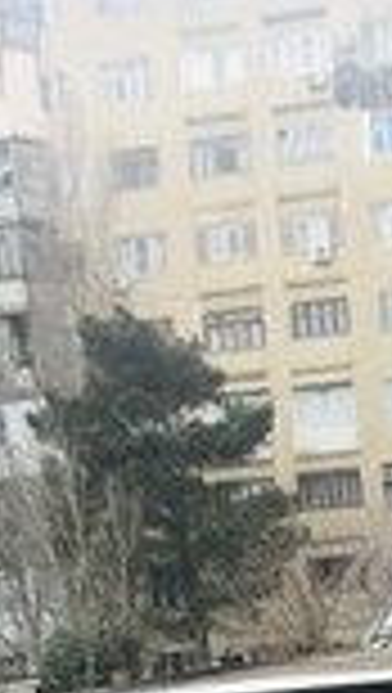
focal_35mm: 98
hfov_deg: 11.8
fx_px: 1805
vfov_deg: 19.4
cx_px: 617
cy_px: 994
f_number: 1.8
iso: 20
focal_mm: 3.99
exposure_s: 1/147
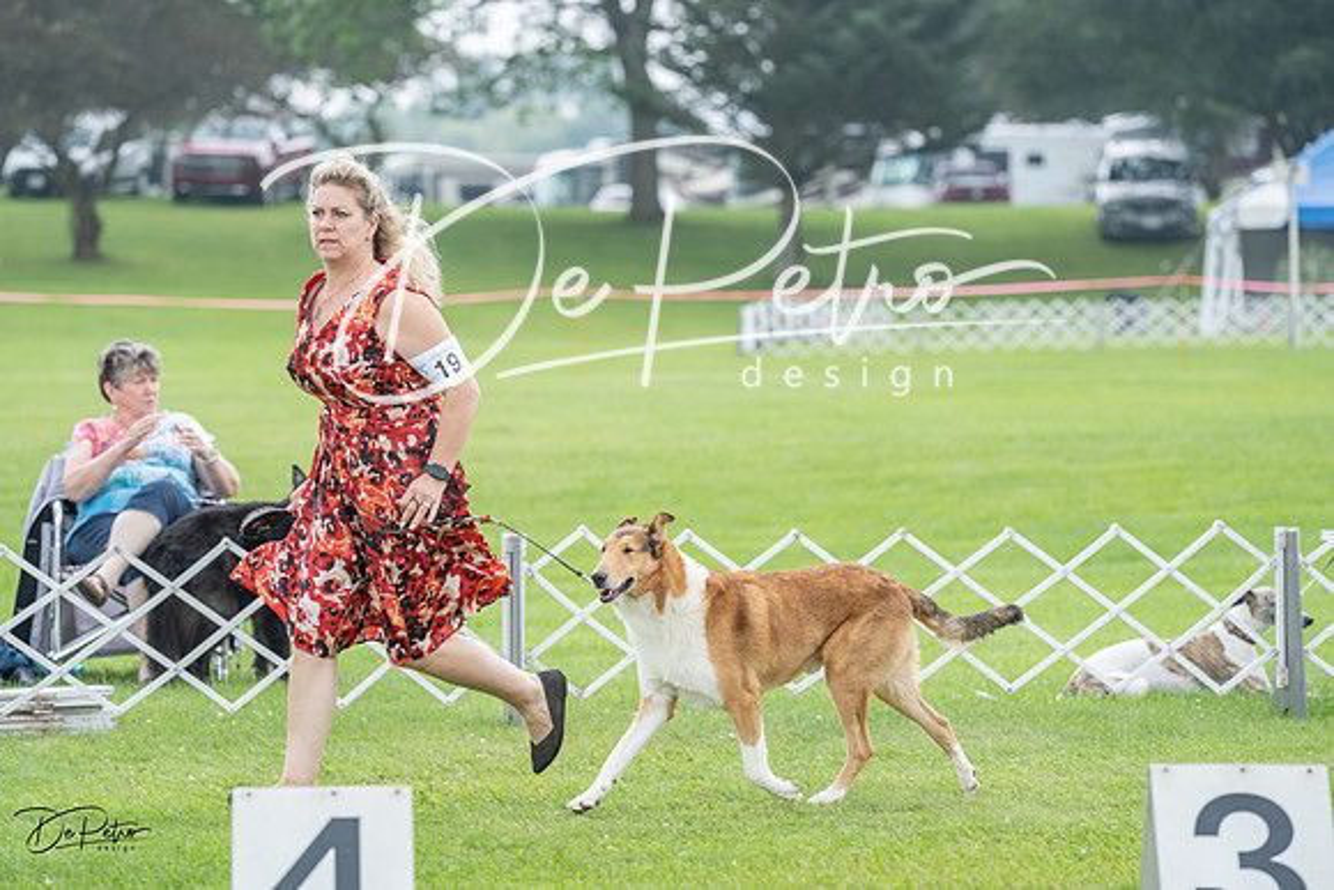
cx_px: 667
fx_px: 5708
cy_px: 445
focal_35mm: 154
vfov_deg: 8.9
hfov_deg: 13.3
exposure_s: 1/400
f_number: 4.5
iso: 400
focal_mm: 154
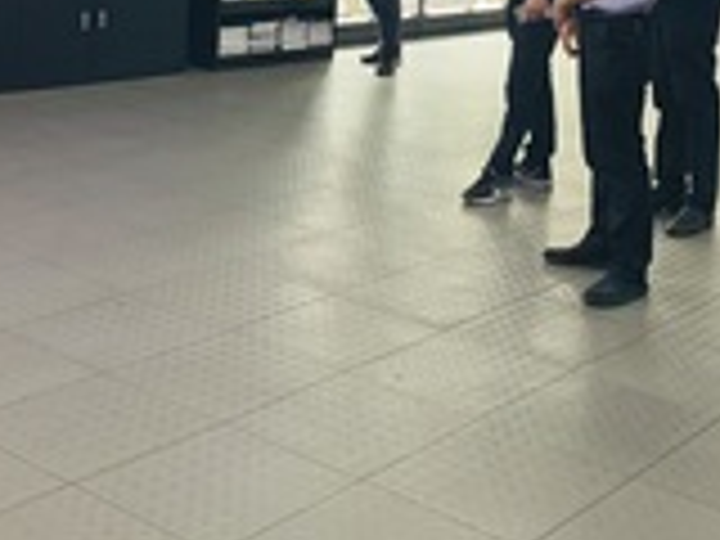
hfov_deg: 29.6
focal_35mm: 65
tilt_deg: -6.4
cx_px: 495
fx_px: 1352
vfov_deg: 21.8
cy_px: 0
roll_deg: -5.4
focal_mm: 4.25
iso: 160
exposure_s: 1/50
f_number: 1.8
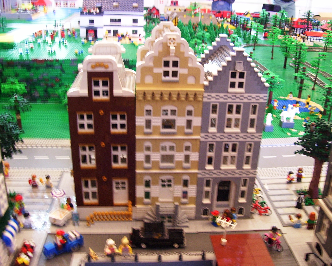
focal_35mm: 38
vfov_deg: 39.1
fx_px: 373
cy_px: 131
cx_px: 172
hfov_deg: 47.9
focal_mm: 6
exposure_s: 1/8
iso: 160
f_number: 2.7
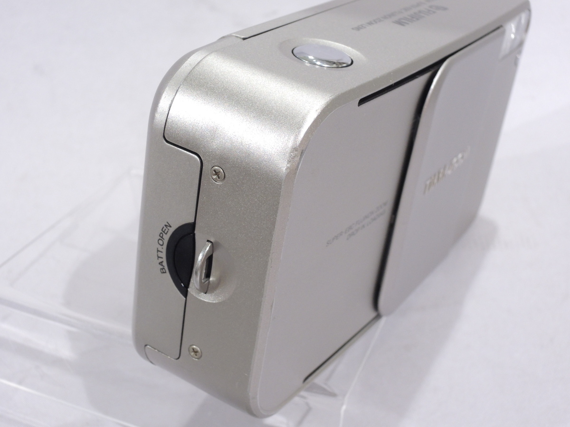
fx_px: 1021
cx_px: 285
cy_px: 214
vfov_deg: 23.7
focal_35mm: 62
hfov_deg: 31.2
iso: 400
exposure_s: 1/60
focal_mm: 11.1
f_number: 5.2
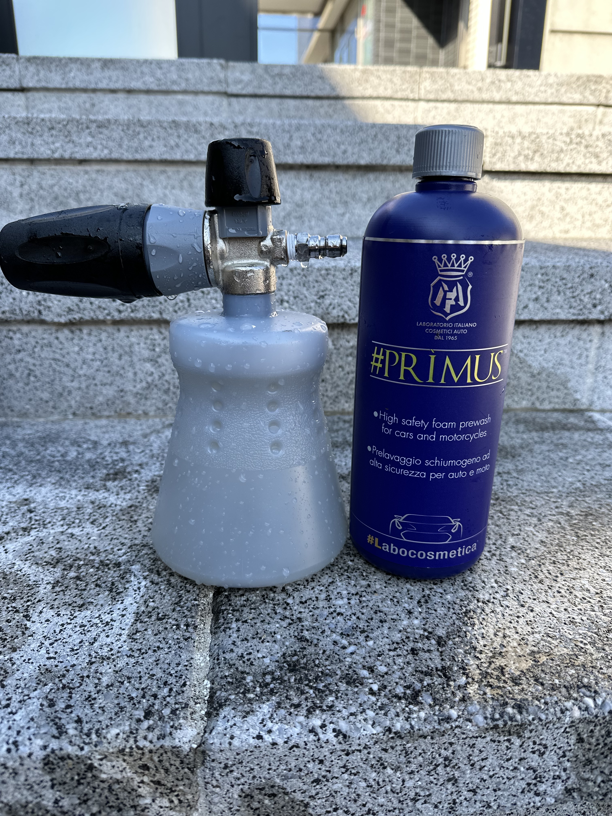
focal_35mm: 24
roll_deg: -0.6
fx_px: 566
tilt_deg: -18.6
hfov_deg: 56.8
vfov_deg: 71.6
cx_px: 306
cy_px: 408
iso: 80
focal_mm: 6.86
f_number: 1.78
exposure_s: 1/694
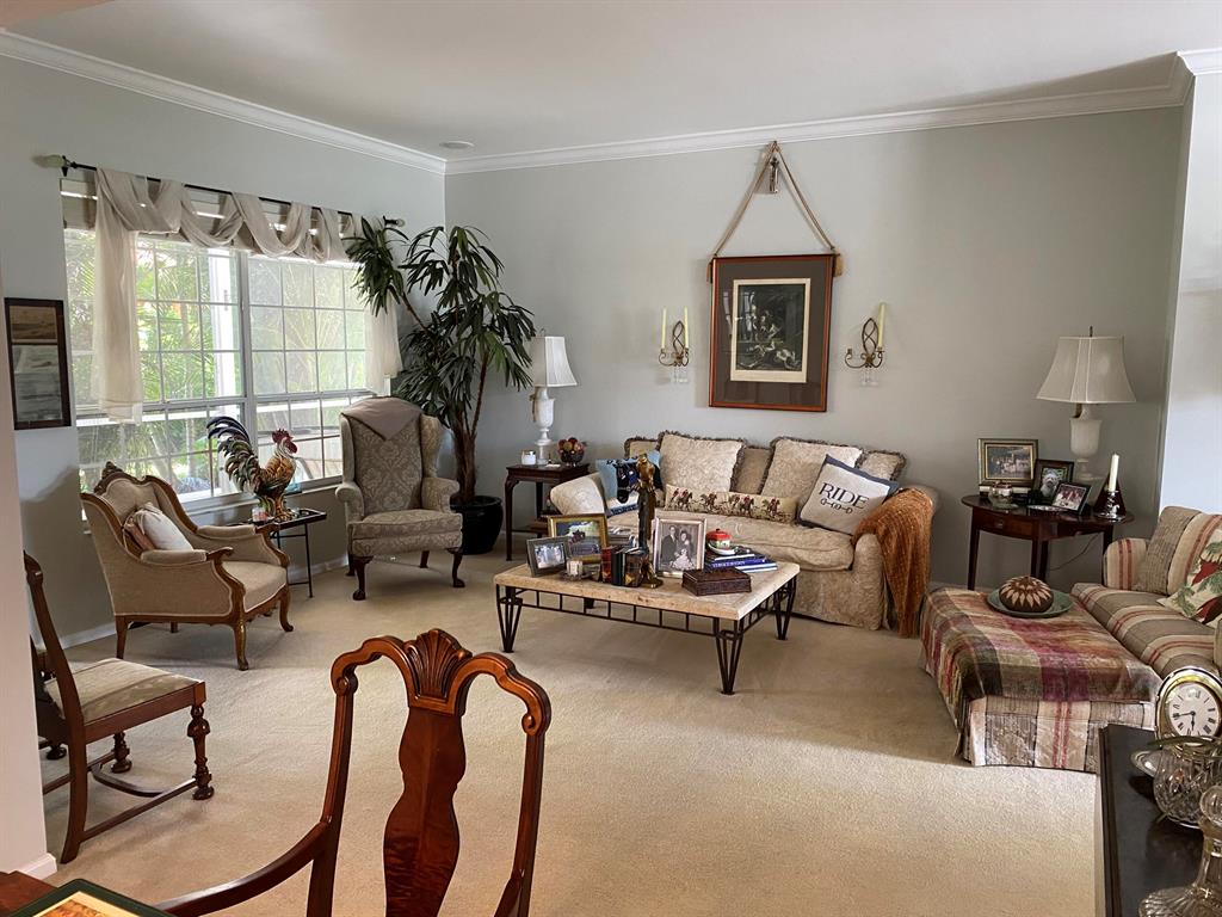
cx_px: 611
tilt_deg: -6.5
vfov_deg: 53.1
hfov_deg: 67.3
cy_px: 458
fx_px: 918
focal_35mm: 26
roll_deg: +0.1
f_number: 1.8
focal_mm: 4.25
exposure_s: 1/60
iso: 250
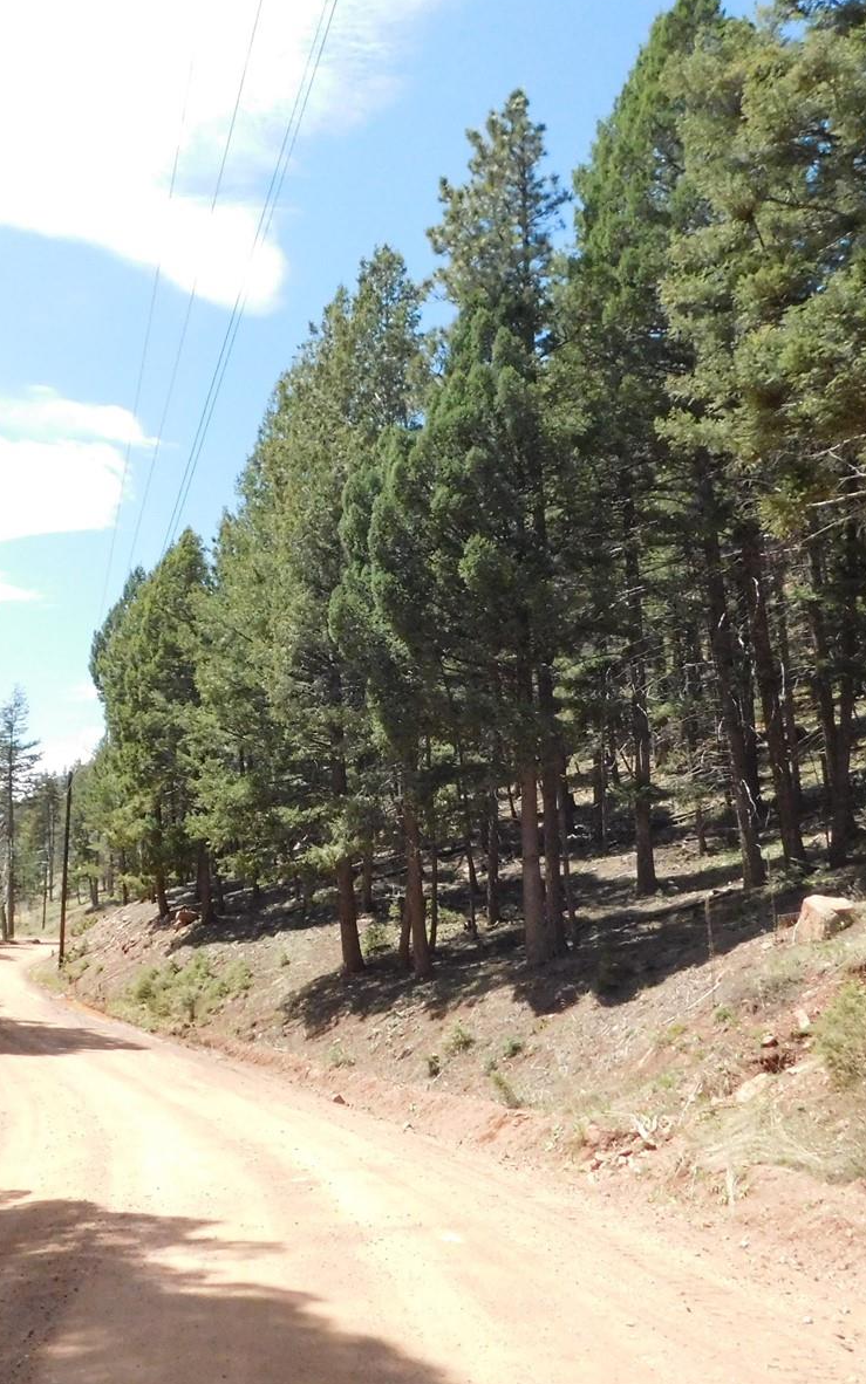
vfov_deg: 58.1
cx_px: 329
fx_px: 1246
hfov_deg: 38.1
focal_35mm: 33
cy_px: 688
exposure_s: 1/1000
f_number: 6
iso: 800
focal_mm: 4
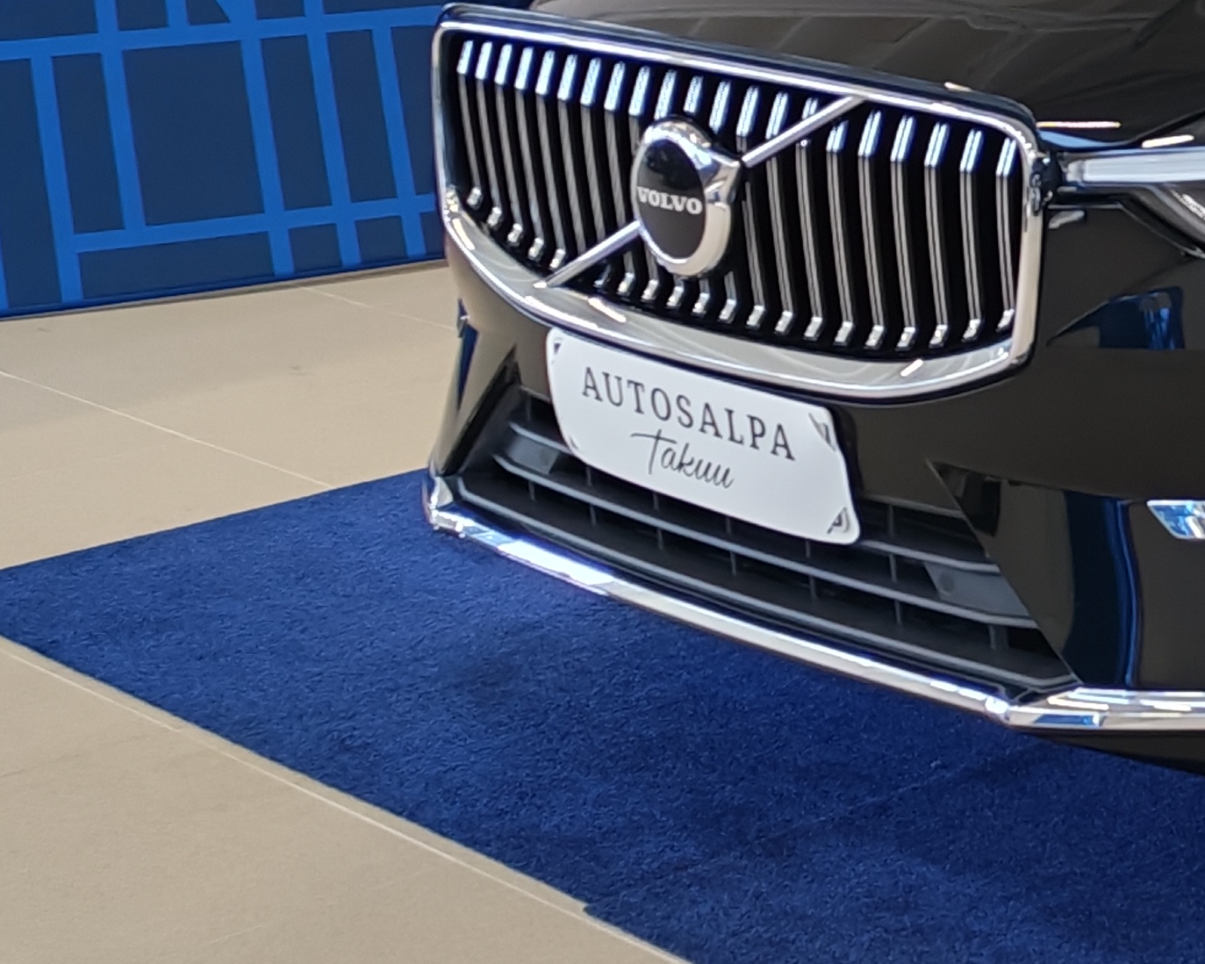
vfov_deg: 15.4
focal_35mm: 99
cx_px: 1765
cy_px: 114
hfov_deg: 17.6
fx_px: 3530
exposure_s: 1/100
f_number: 1.9
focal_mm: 6.12
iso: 122
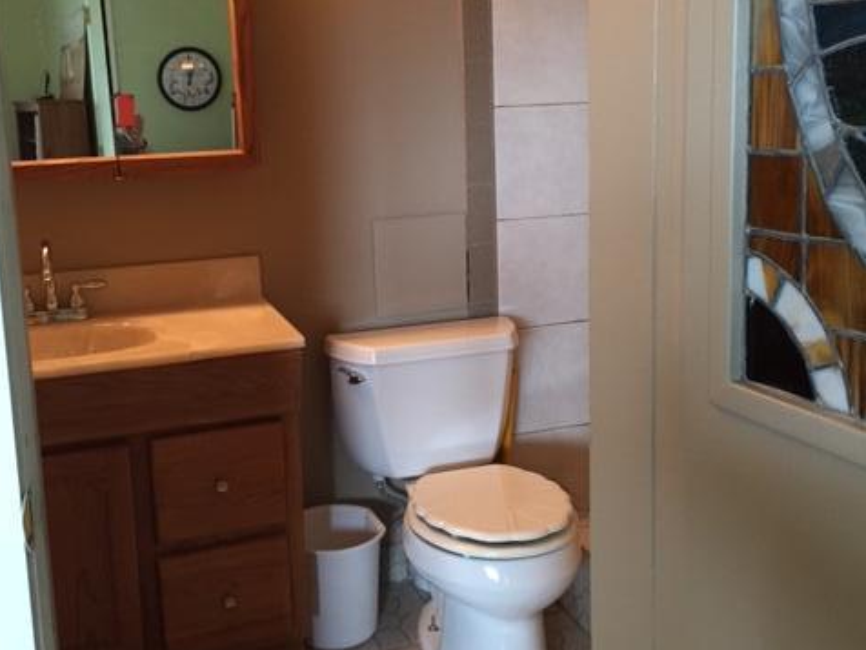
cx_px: 431
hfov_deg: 47.9
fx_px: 976
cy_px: 259
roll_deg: +0.6
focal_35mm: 39
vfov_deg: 36.7
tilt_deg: -9.6
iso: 125
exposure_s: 1/30
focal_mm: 4.15
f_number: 2.2
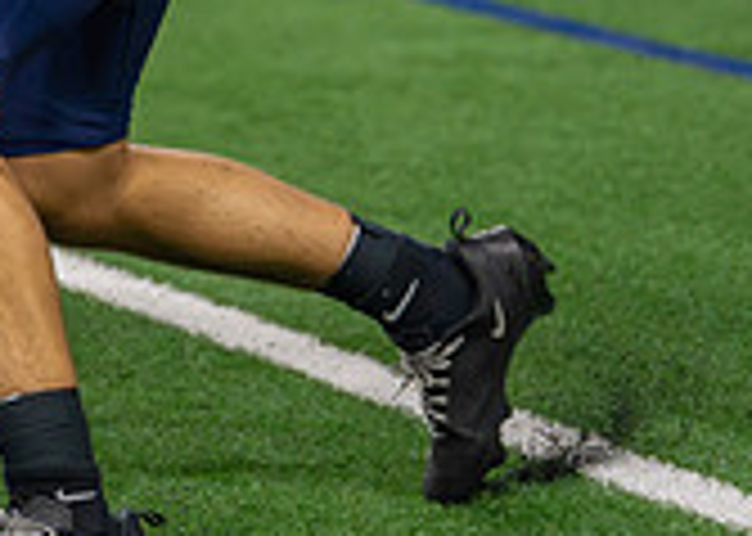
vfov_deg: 4.0
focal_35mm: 356
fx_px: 7597
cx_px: -522
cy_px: -275
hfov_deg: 5.6
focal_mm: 98
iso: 4000
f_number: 2.8
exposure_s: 1/1600
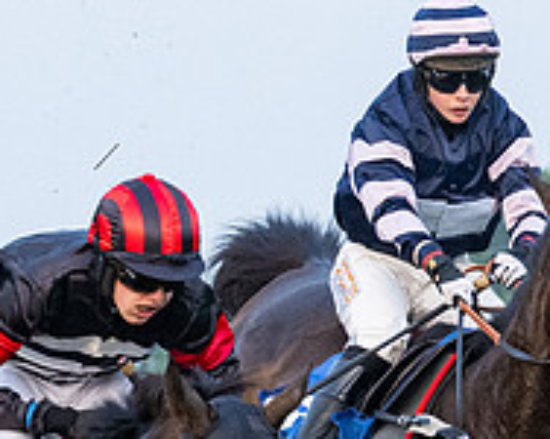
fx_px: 9253
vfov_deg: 2.7
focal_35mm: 569
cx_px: 300
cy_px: 455
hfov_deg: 3.4
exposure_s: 1/2000
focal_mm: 87
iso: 1250
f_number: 4
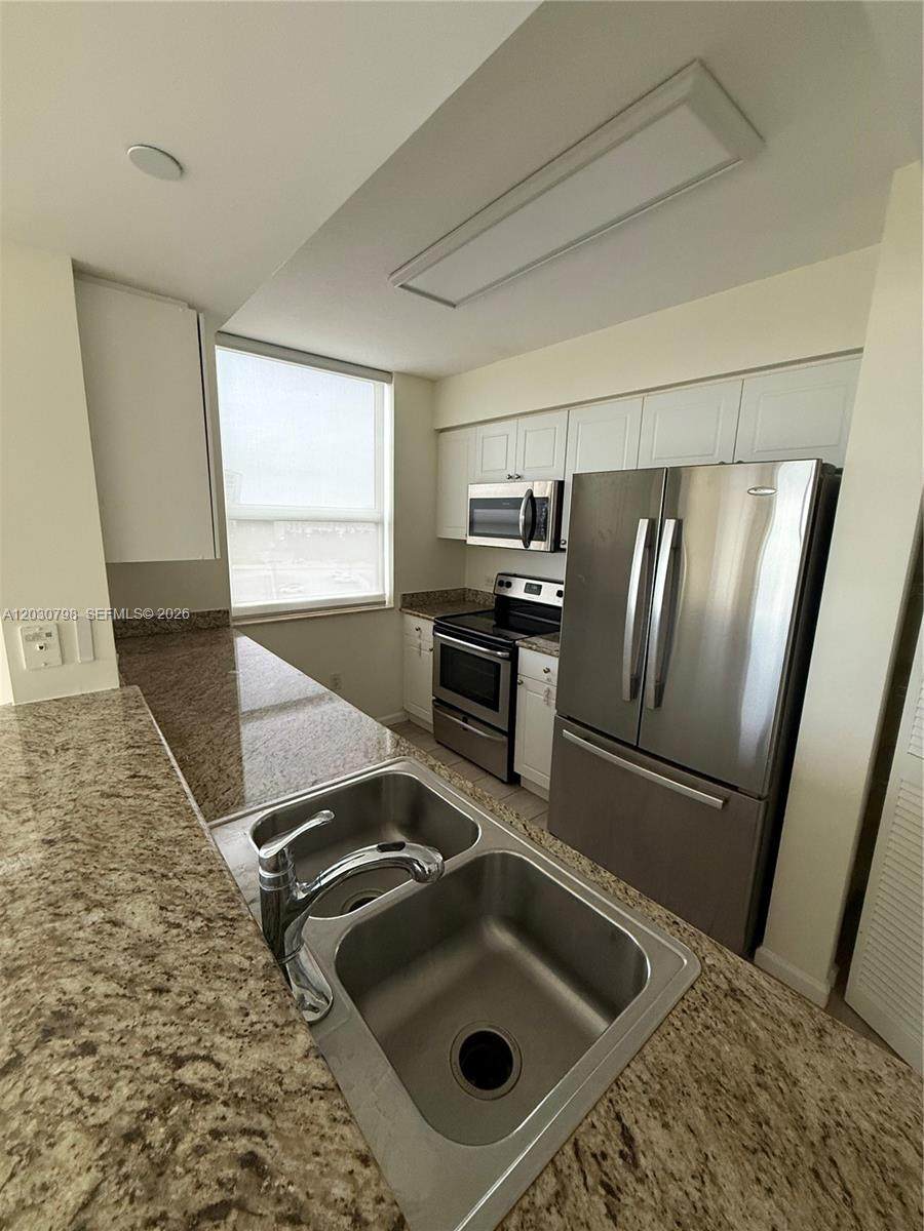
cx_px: 462
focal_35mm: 14
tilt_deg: -10.4
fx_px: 498
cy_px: 616
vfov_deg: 102.1
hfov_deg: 85.7
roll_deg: -1.5
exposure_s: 1/78
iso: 320
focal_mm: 2.22
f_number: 2.2
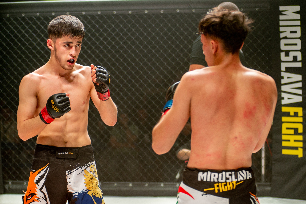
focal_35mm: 89
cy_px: 92
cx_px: 168
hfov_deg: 22.9
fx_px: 755
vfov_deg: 15.4
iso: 900
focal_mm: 80
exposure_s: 1/320
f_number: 4
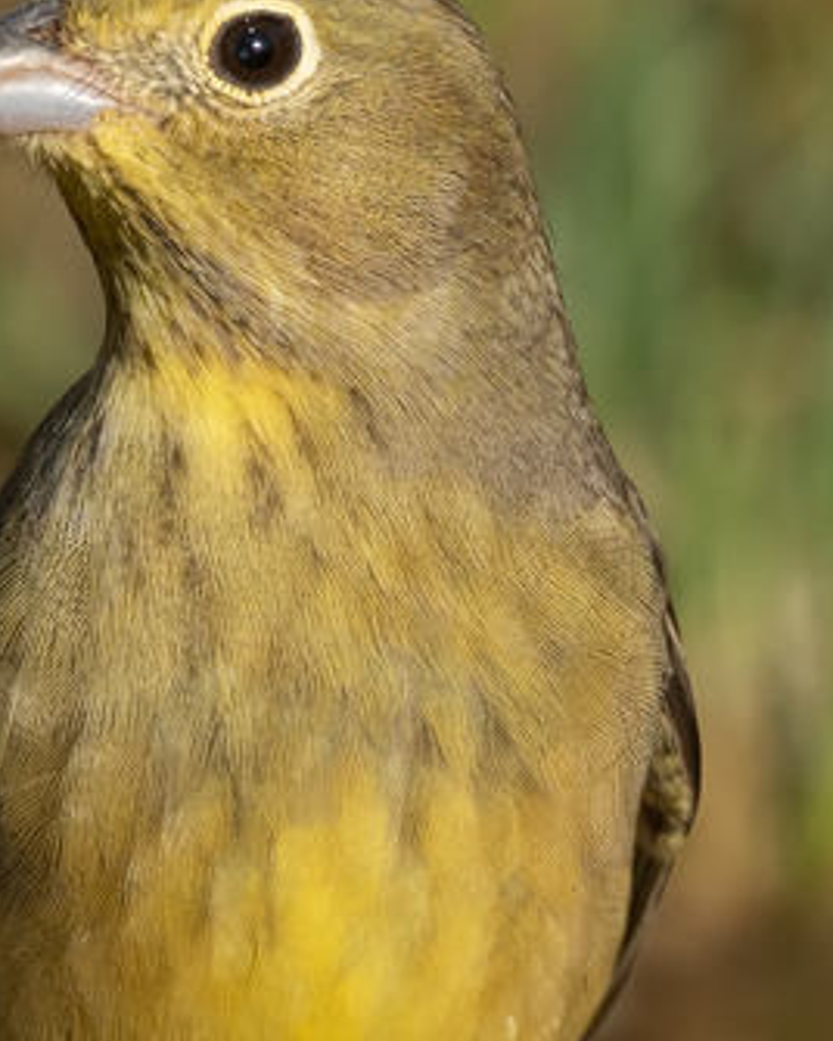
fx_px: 43144
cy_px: 684
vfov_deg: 1.4
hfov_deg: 1.1
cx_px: -96
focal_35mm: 1400
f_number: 7.1
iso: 280
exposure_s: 1/1250
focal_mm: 500
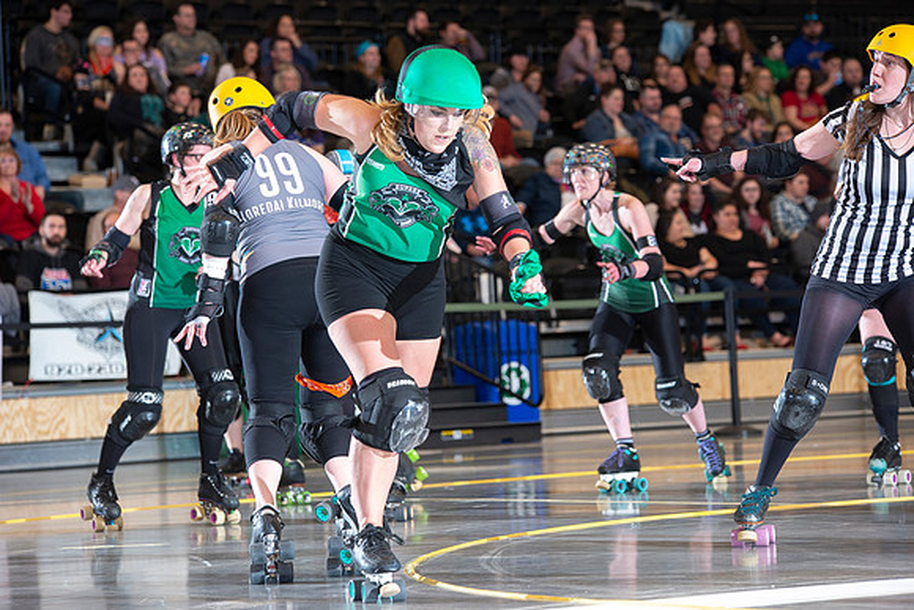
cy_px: 305
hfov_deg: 13.7
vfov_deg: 9.2
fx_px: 3809
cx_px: 457
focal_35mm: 150
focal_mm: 150
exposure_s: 1/160
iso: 640
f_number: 5.6
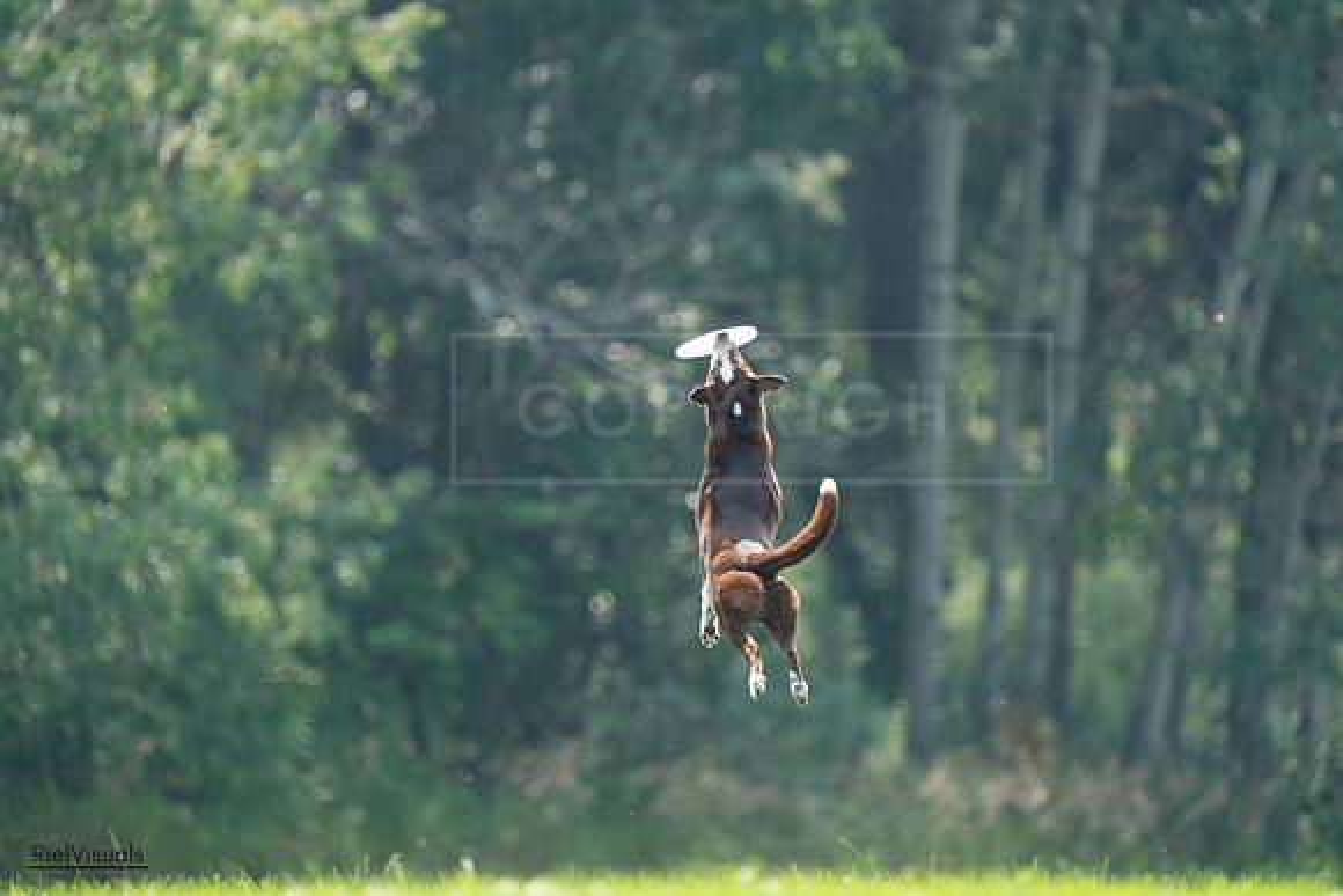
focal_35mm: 600
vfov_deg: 2.3
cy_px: 448
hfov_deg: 3.4
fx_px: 22388
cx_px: 672
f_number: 6.3
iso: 4000
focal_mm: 600
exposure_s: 1/4000
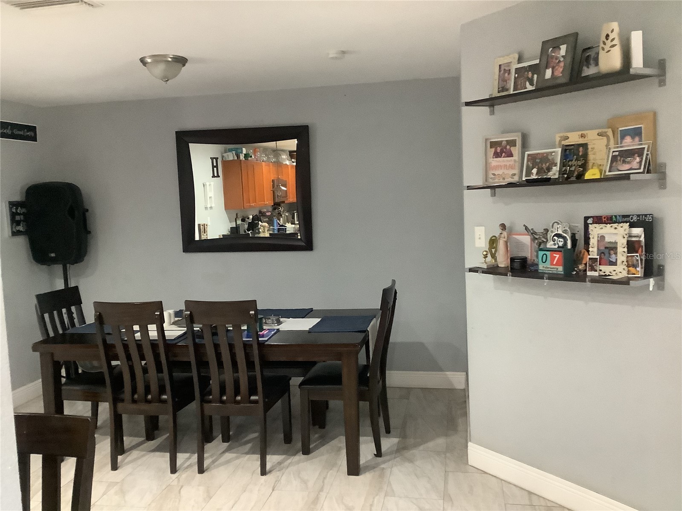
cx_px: 341
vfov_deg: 45.4
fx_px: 611
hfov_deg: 58.4
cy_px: 256
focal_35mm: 31
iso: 500
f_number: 2.4
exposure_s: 1/30
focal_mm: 3.3
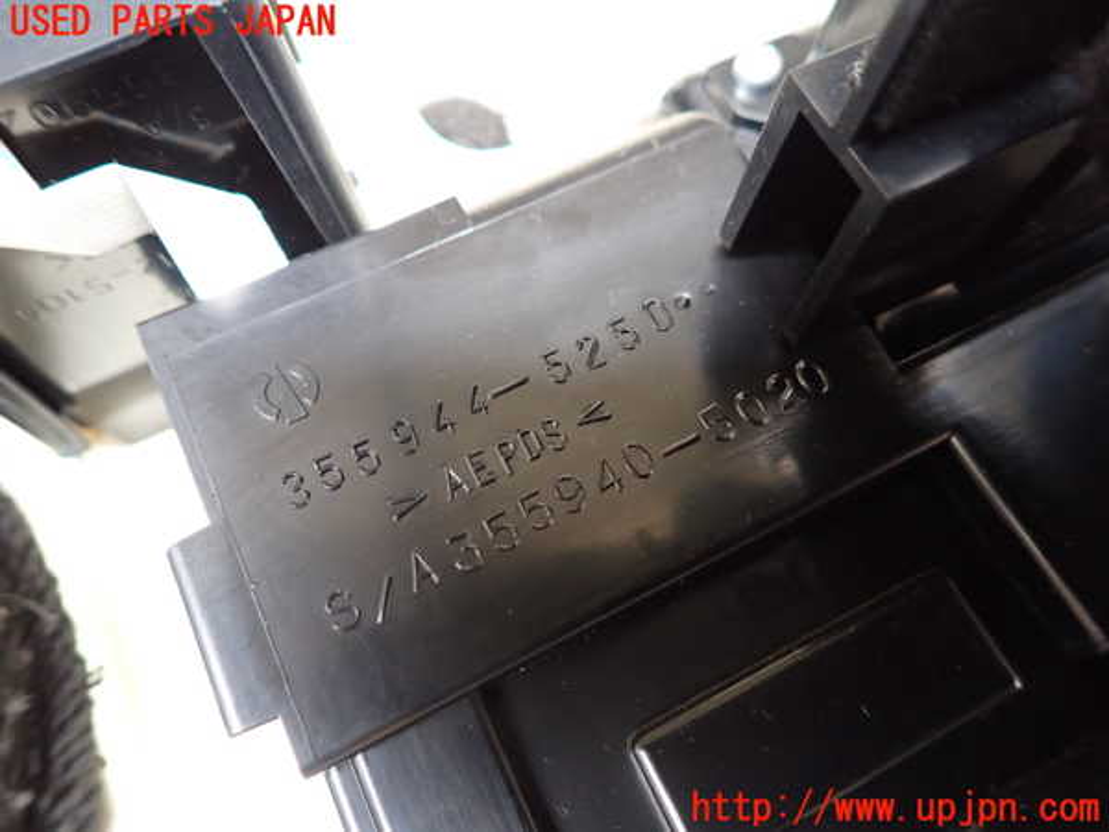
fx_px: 801
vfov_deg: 54.9
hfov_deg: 69.4
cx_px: 554
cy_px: 416
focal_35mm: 25
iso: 500
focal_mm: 4.5
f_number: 2
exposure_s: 1/30
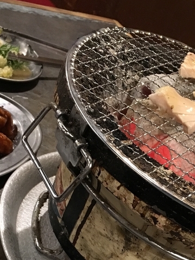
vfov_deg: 29.8
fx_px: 466
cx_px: 126
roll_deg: -32.2
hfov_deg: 23.6
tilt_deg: -38.3
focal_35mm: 62
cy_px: 238
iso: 250
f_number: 2.2
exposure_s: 1/15
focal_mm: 4.15
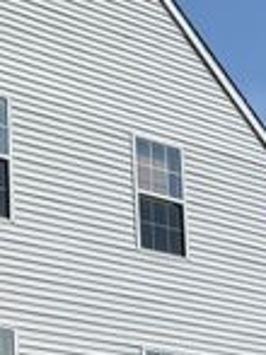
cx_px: -189
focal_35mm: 109
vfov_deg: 16.9
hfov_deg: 12.5
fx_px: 1118
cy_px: 470
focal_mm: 6.76
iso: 80
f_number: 1.78
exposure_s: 1/6173
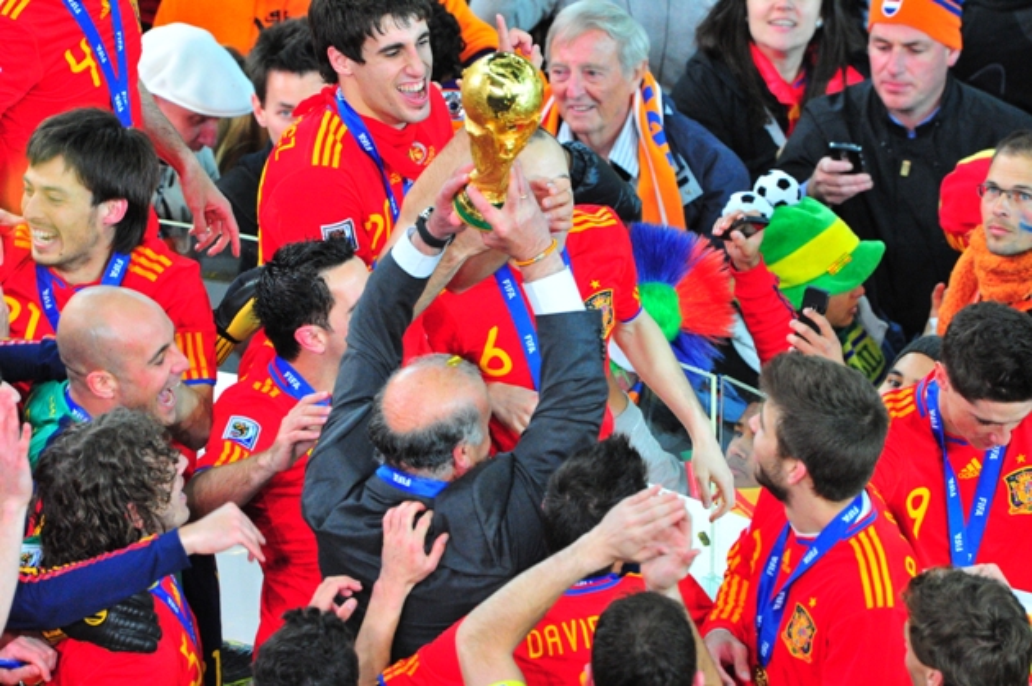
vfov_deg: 2.3
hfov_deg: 3.4
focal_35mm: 600
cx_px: 516
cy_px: 343
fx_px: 17186
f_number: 10
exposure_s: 1/400
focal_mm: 600
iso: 12800
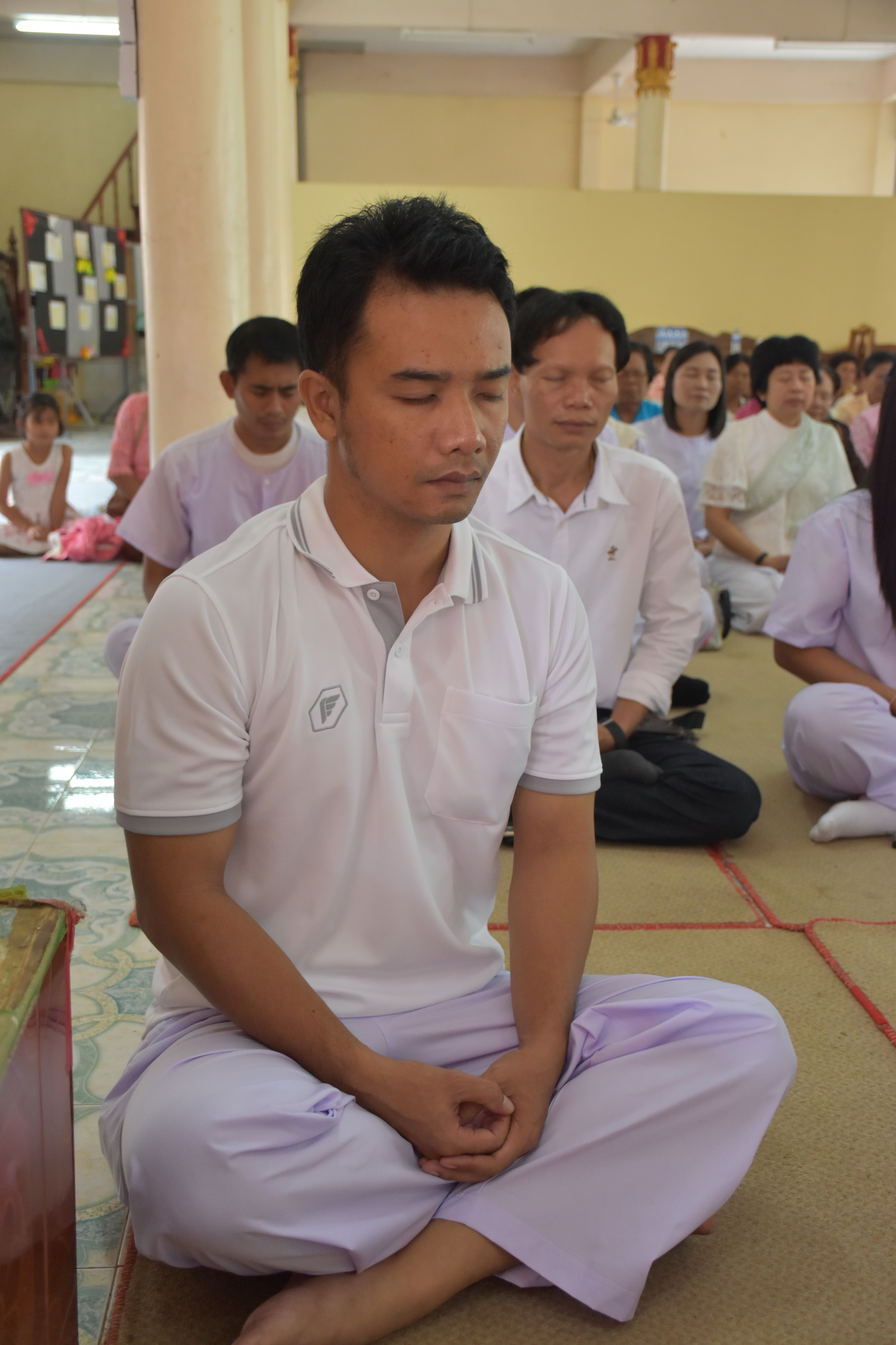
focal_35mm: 39
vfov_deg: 49.6
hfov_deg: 34.2
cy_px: 672
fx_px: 1456
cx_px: 448
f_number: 3.8
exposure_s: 1/60
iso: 1250
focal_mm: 26
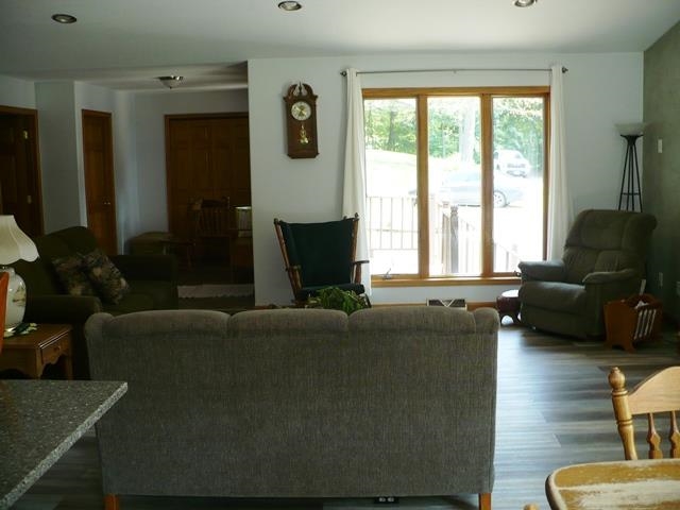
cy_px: 255
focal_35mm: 37
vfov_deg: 38.7
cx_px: 340
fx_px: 727
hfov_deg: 50.1
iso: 125
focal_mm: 6.1
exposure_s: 1/30
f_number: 2.8
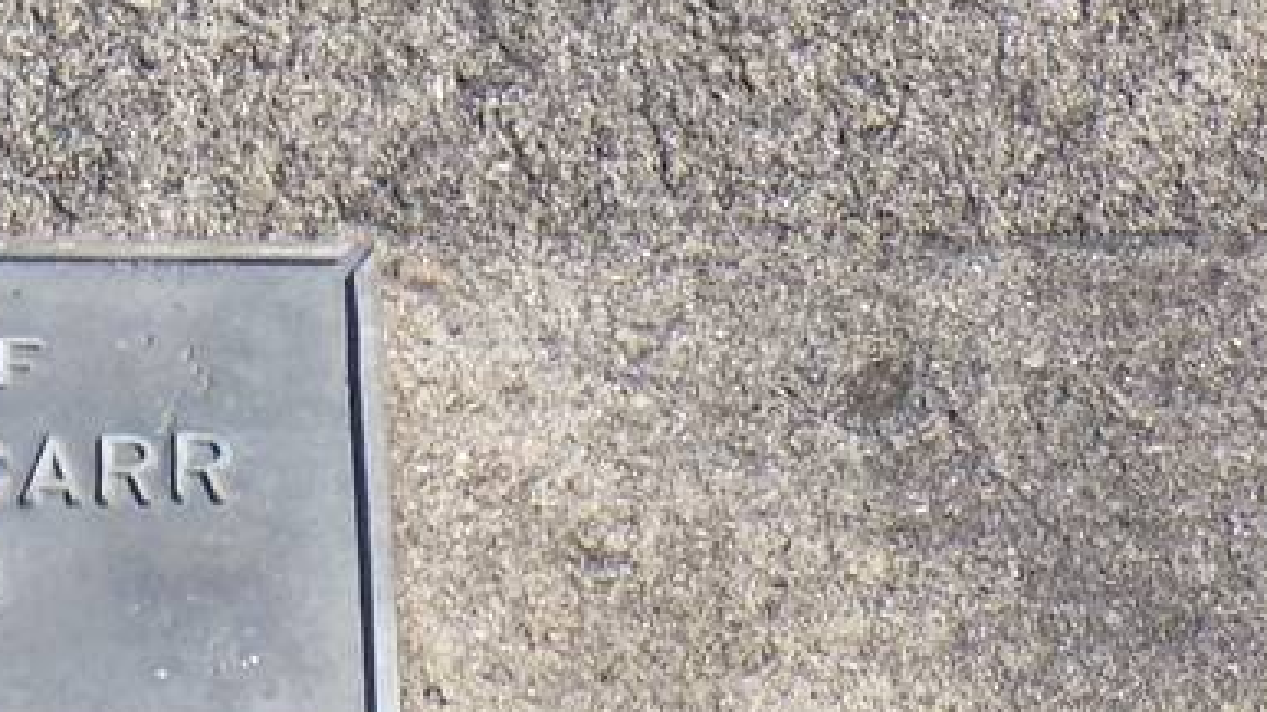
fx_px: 8398
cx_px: -528
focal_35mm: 250
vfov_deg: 4.8
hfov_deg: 8.5
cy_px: -861
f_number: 4
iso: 80
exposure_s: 1/400
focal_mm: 10.5
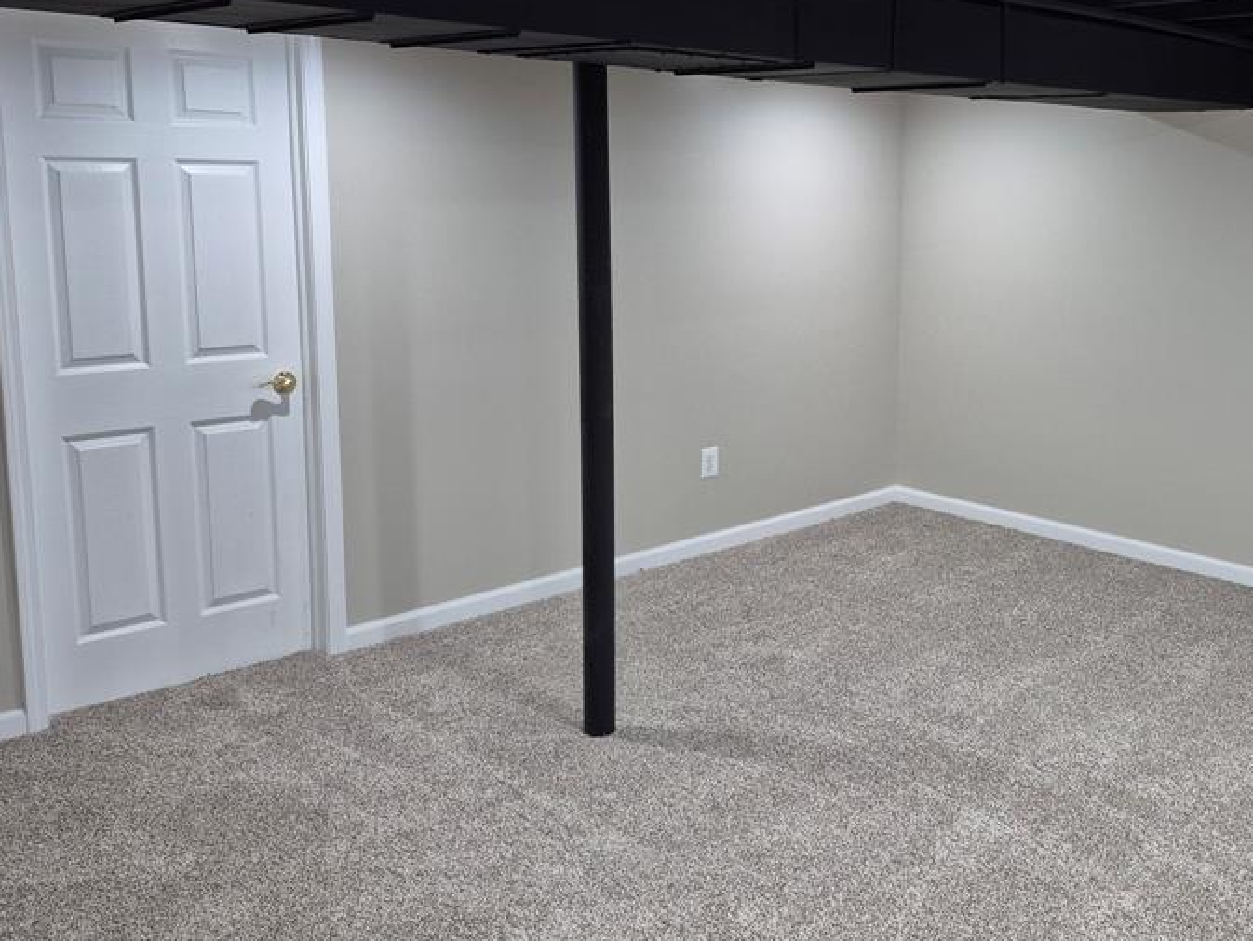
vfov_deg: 40.6
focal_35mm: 35
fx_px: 1267
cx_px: 849
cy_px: 389
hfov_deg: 51.5
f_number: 1.8
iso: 320
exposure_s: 1/120
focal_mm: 5.4
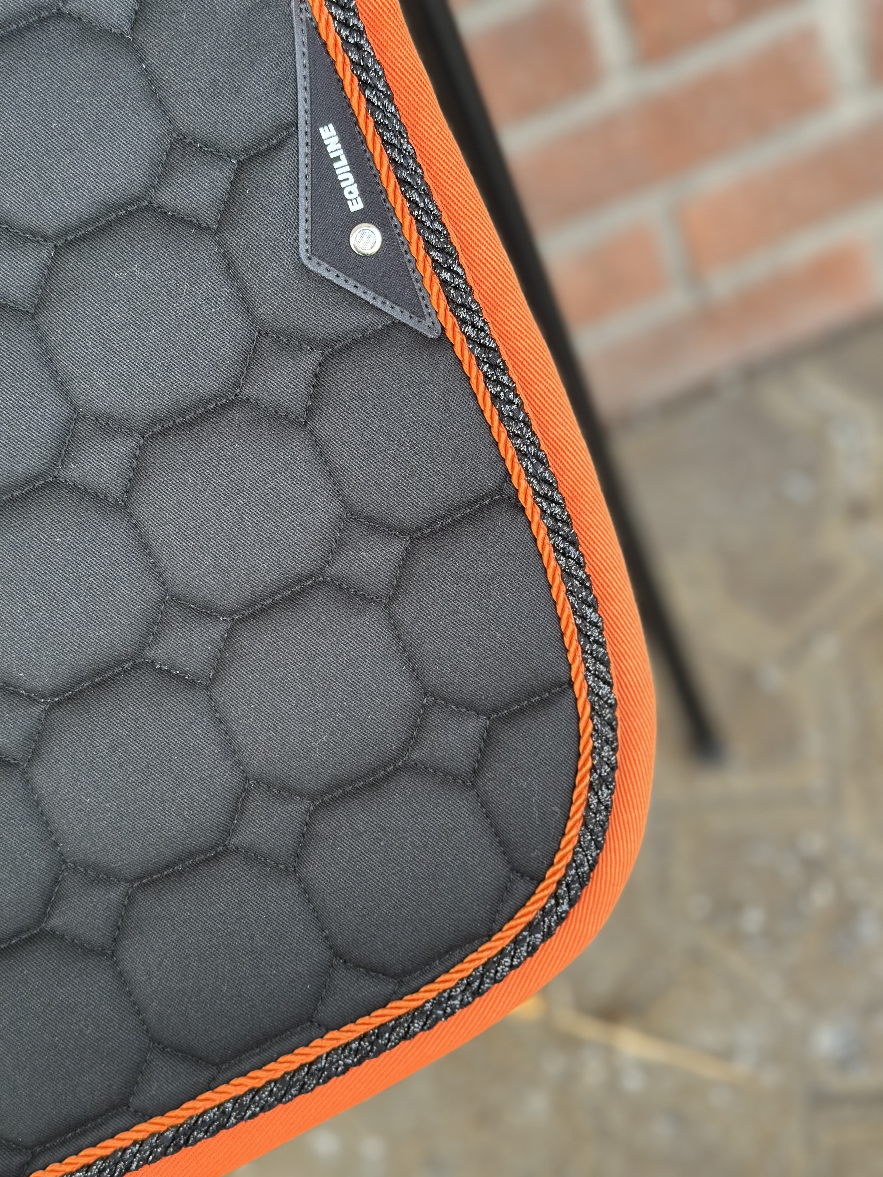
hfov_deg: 30.3
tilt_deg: -42.2
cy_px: 588
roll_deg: +24.0
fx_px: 1633
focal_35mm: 48
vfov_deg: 39.7
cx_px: 442
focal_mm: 6.86
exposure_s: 1/171
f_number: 1.78
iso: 100
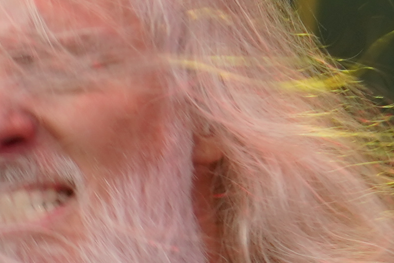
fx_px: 8884
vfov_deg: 1.7
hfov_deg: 2.5
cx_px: 431
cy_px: 966
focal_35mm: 812
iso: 200
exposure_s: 1/125
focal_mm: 105
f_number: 4
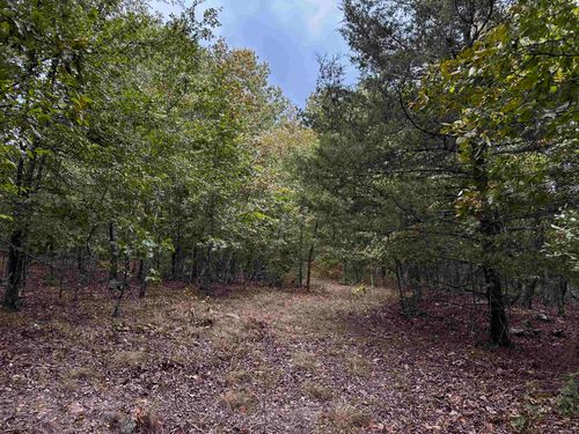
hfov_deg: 71.6
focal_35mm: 24
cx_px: 290
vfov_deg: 56.8
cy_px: 217
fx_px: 401
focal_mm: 6.86
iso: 80
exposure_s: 1/381
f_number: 1.78
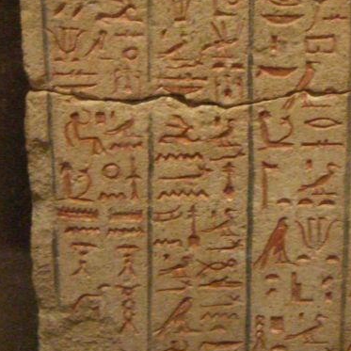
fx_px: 872
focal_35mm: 76
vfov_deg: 22.6
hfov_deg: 22.7
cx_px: 221
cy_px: 100
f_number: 2.7
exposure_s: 1/25
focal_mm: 6.2
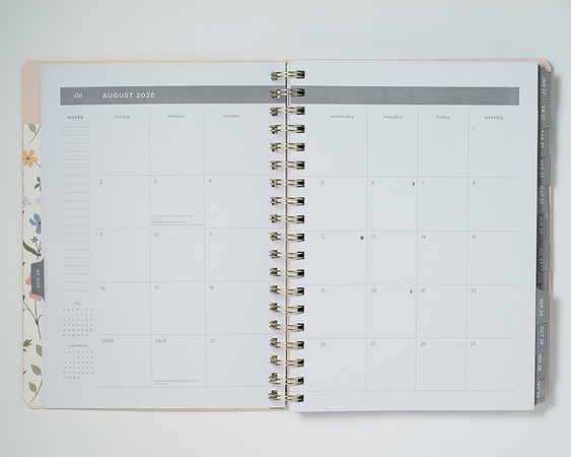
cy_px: 243
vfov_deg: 24.7
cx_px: 289
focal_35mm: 62
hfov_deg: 30.6
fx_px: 1042
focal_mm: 50
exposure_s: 1/200
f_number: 9
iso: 200
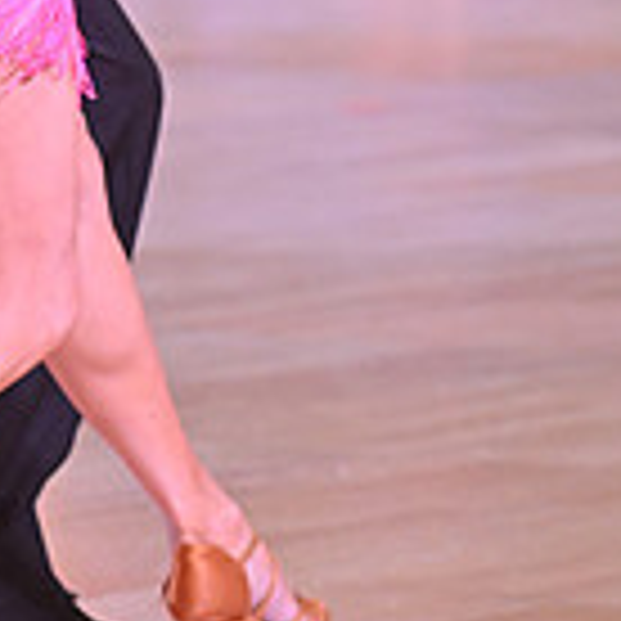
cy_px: -400
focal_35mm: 430
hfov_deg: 4.1
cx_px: -173
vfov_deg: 4.0
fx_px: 8727
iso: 4000
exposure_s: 1/400
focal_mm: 120
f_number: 5
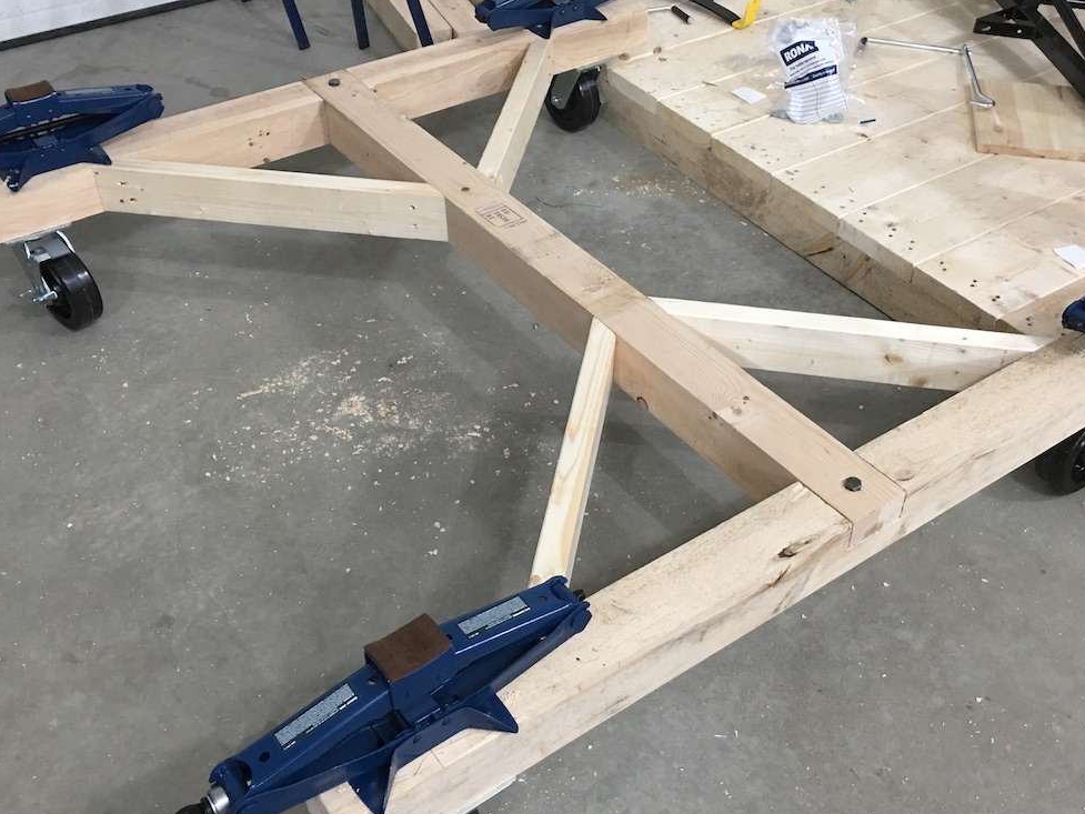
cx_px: 591
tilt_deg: -39.9
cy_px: 393
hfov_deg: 48.9
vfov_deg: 37.7
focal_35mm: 38
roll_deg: -1.1
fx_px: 1191
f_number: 2.2
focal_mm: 4.15
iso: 64
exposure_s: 1/15
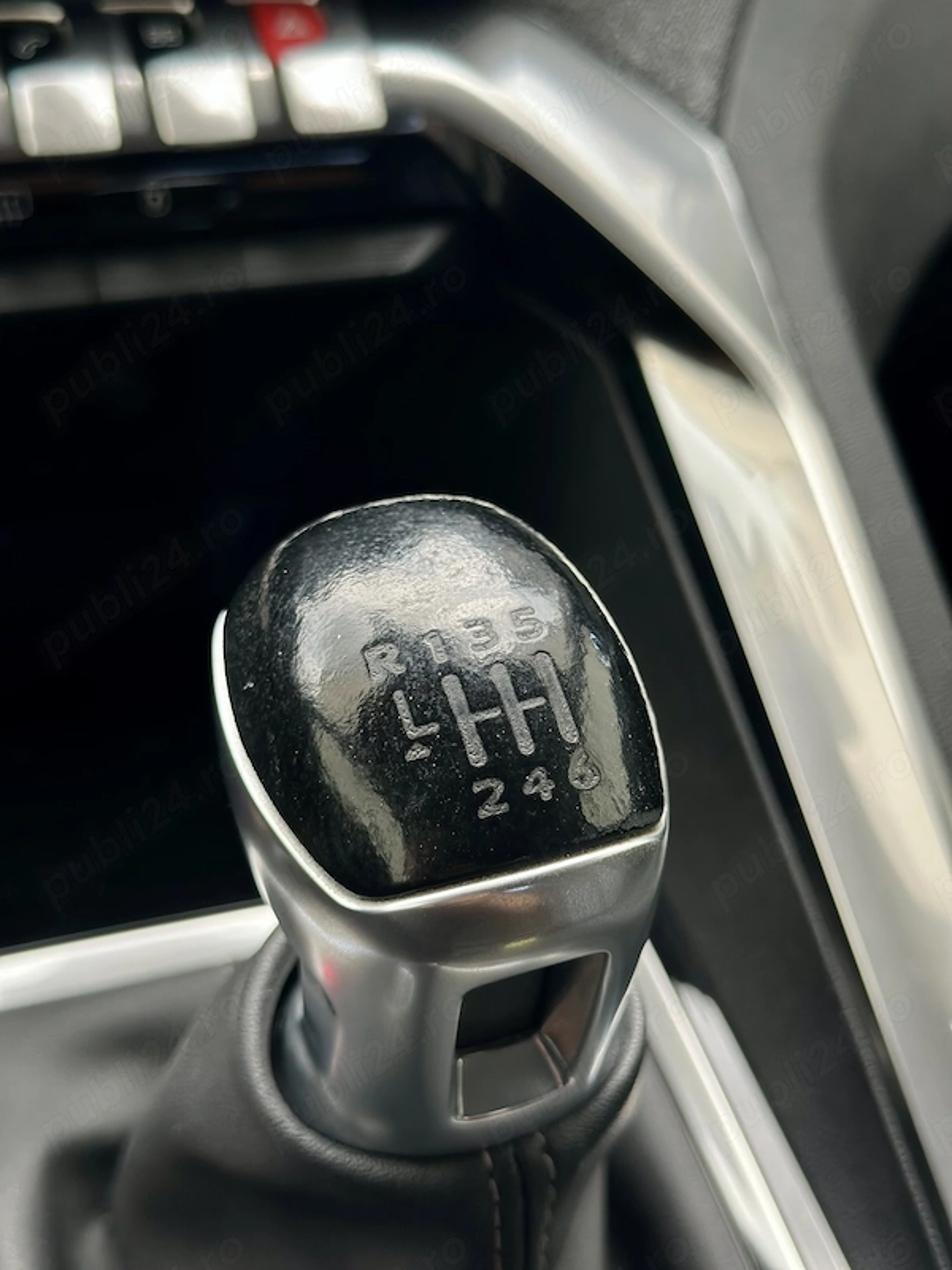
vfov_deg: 39.7
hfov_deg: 30.3
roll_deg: -3.7
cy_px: 635
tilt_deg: -36.8
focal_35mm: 48
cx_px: 476
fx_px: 1760
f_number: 1.78
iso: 80
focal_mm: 6.86
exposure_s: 1/151
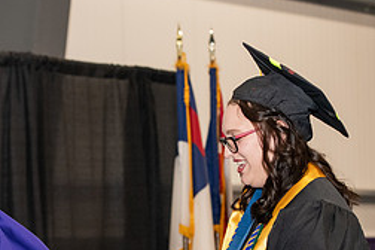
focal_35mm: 161
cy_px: 233
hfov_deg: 12.7
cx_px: 110
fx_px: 1677
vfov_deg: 8.5
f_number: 5
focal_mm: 70
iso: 2000
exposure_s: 1/200
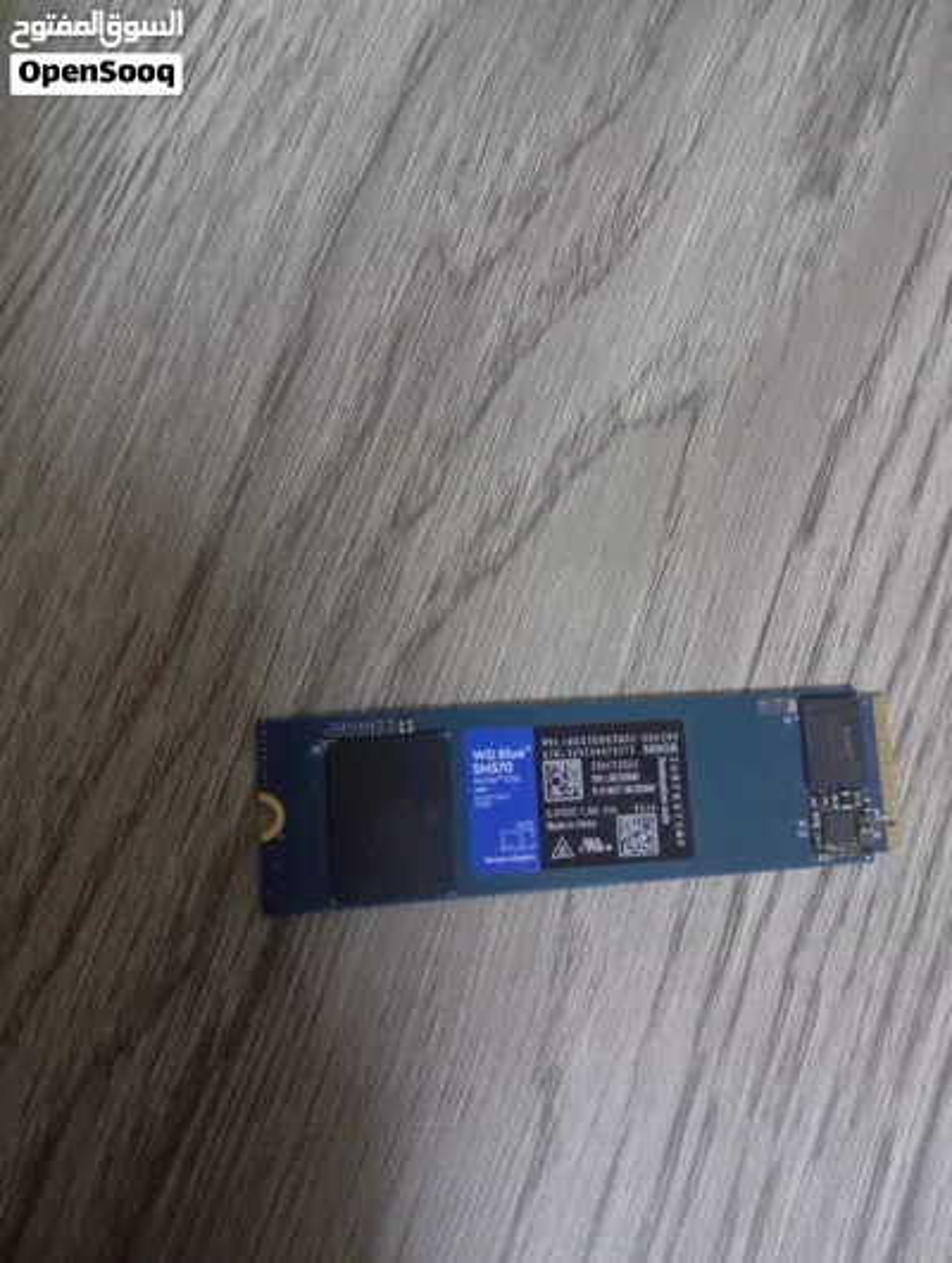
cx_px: 476
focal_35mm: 28
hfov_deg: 49.9
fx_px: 1024
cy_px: 632
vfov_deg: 63.4
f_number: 1.8
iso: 2789
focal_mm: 4.22
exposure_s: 1/16.7
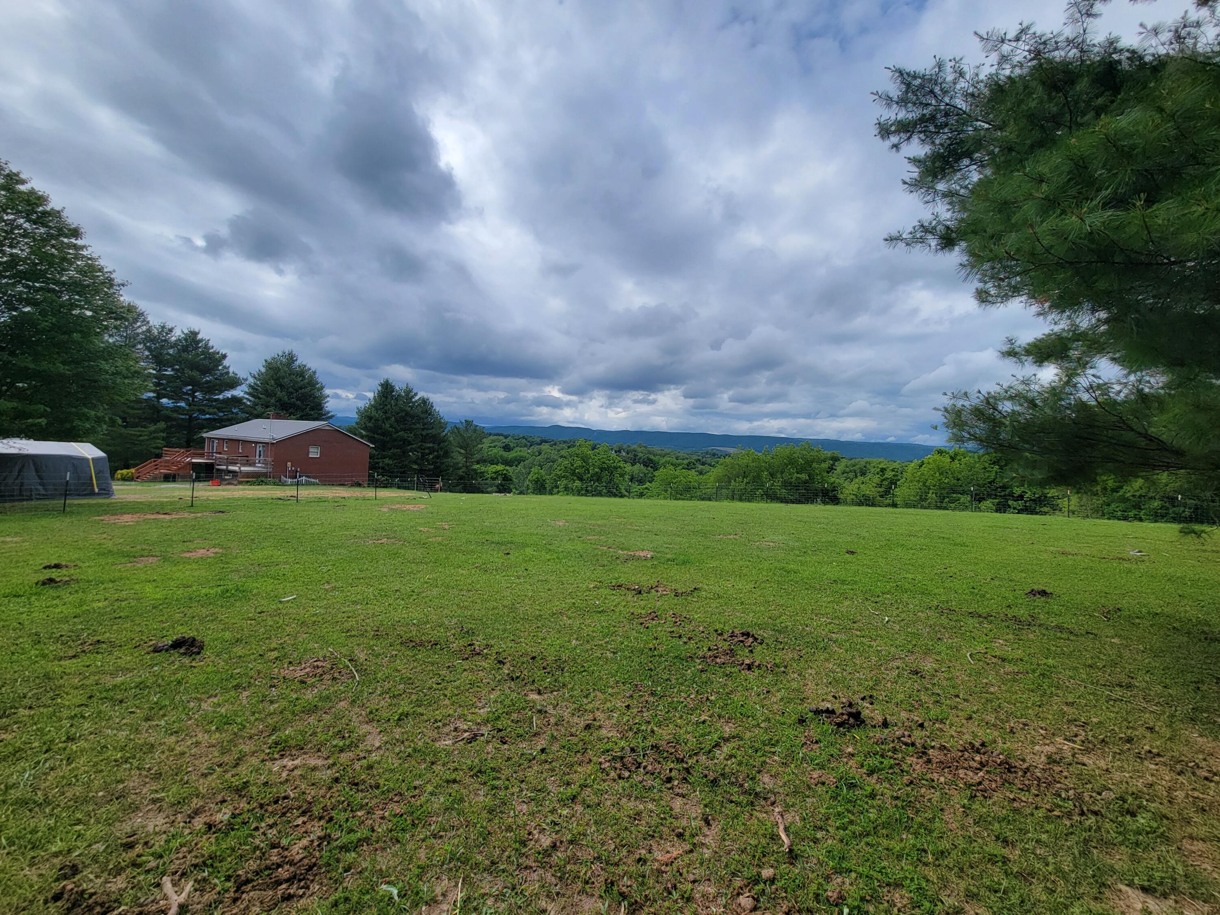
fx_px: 458
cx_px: 610
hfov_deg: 106.2
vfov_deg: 89.9
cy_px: 458
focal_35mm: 13
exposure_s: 1/2228
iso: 50
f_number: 2.2
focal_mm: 2.2
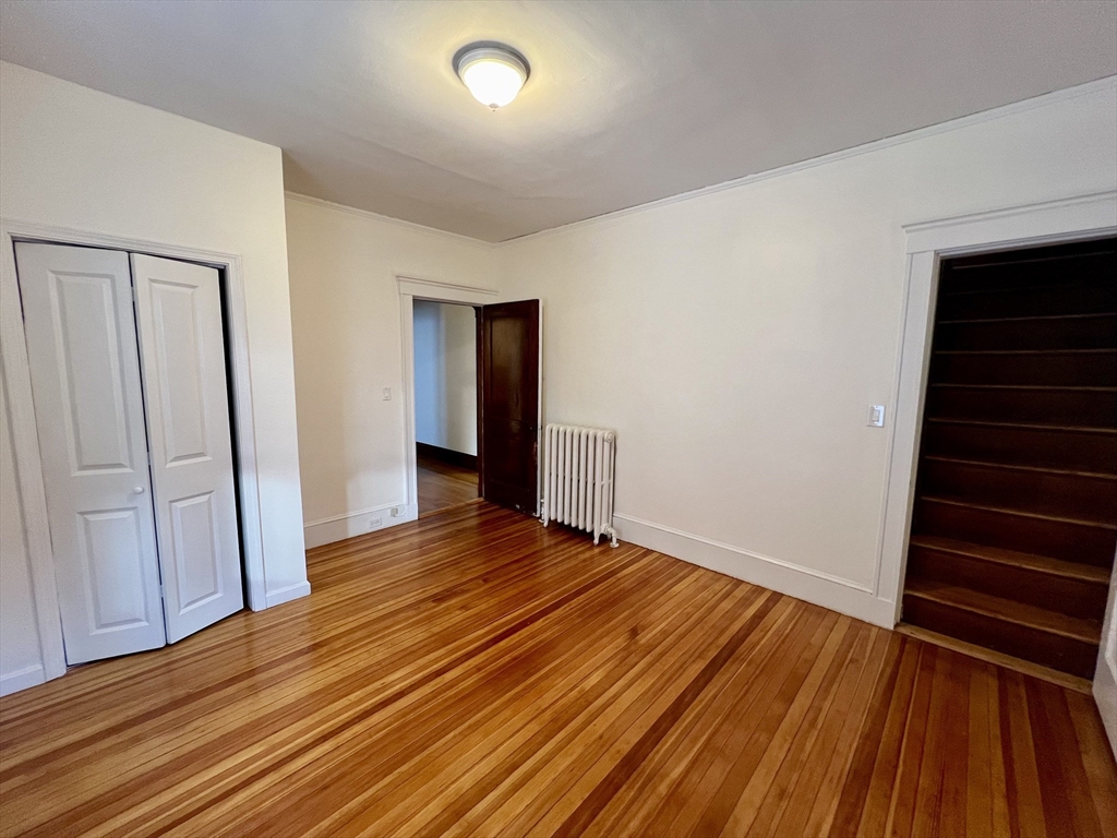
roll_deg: -1.4
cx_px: 558
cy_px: 419
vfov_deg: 89.9
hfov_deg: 106.2
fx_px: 419
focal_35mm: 13
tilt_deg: -7.1
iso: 250
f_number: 1.8
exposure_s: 1/60
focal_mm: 1.57
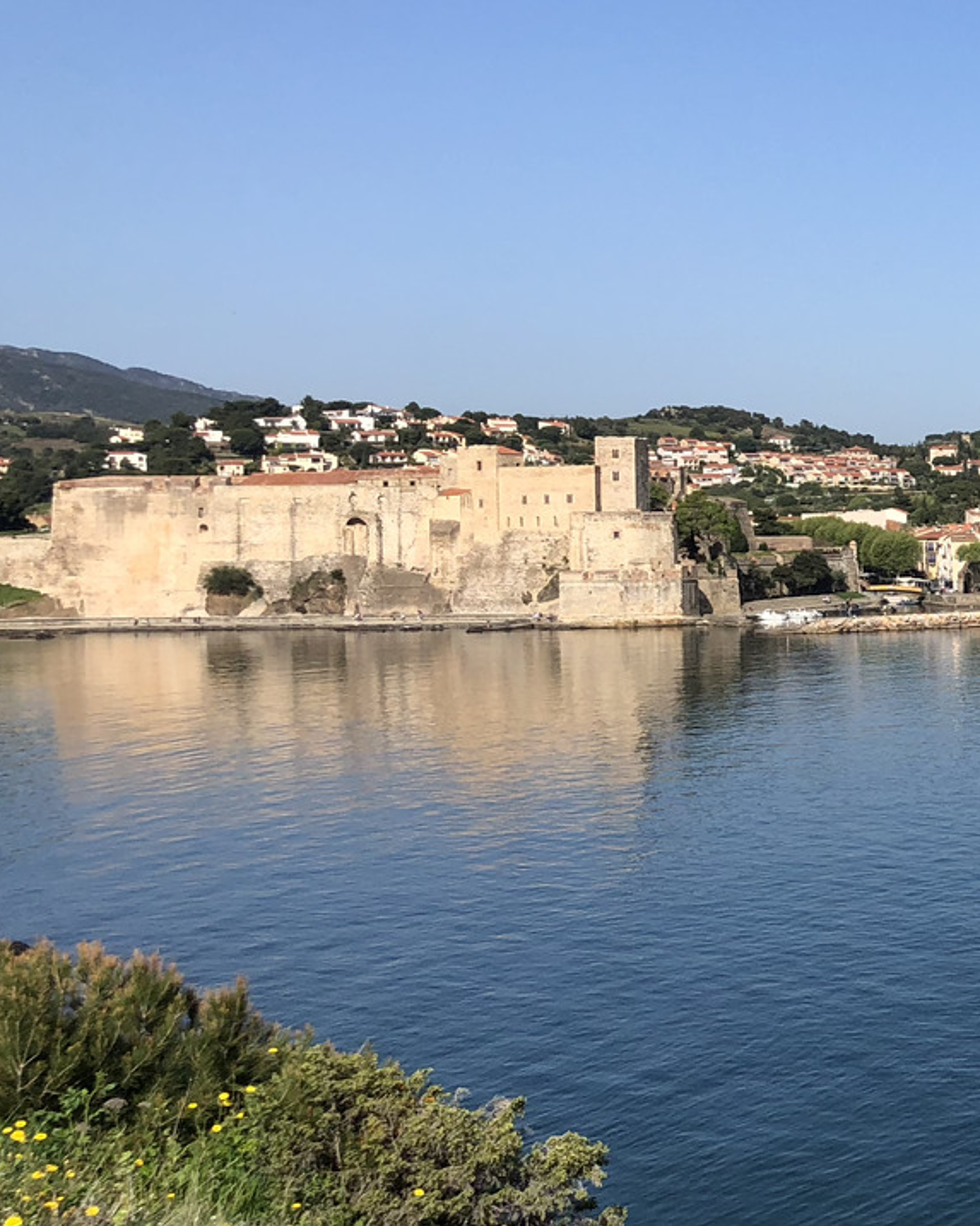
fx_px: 2213
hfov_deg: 22.0
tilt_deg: -1.2
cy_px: 602
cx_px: 1331
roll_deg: +1.4
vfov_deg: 31.0
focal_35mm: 61
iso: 20
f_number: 1.8
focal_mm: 4
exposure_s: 1/2525
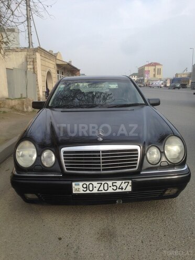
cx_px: 98
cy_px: 130
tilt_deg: -11.3
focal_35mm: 33
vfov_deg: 55.4
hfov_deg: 42.9
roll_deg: +1.9
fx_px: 248
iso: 50
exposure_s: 1/742
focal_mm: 4.12
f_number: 2.4
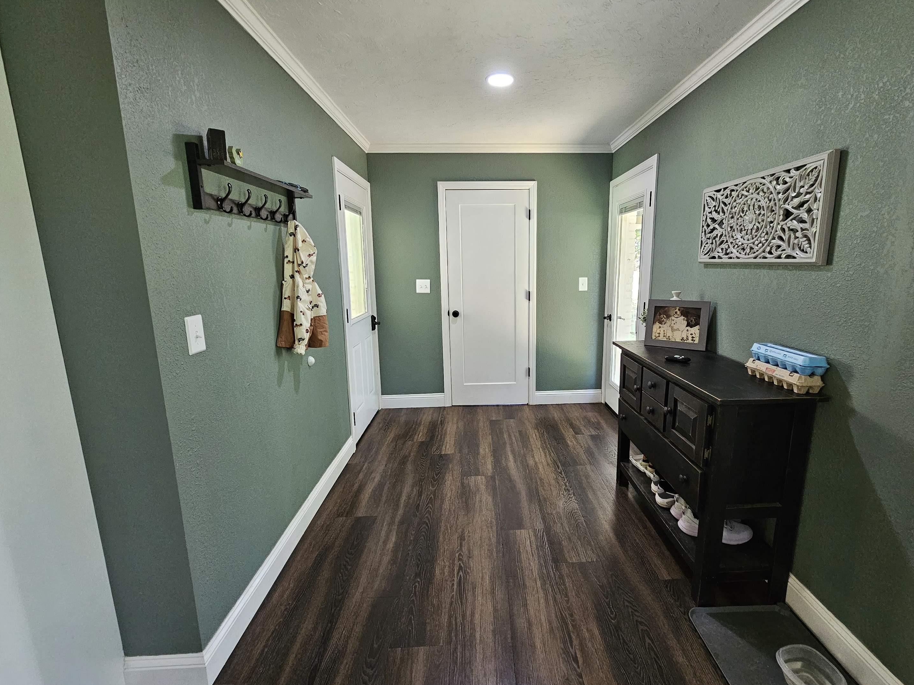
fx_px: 370
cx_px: 491
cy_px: 335
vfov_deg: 85.6
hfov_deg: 101.9
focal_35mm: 14
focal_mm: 2.2
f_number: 2.2
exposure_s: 1/40
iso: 320
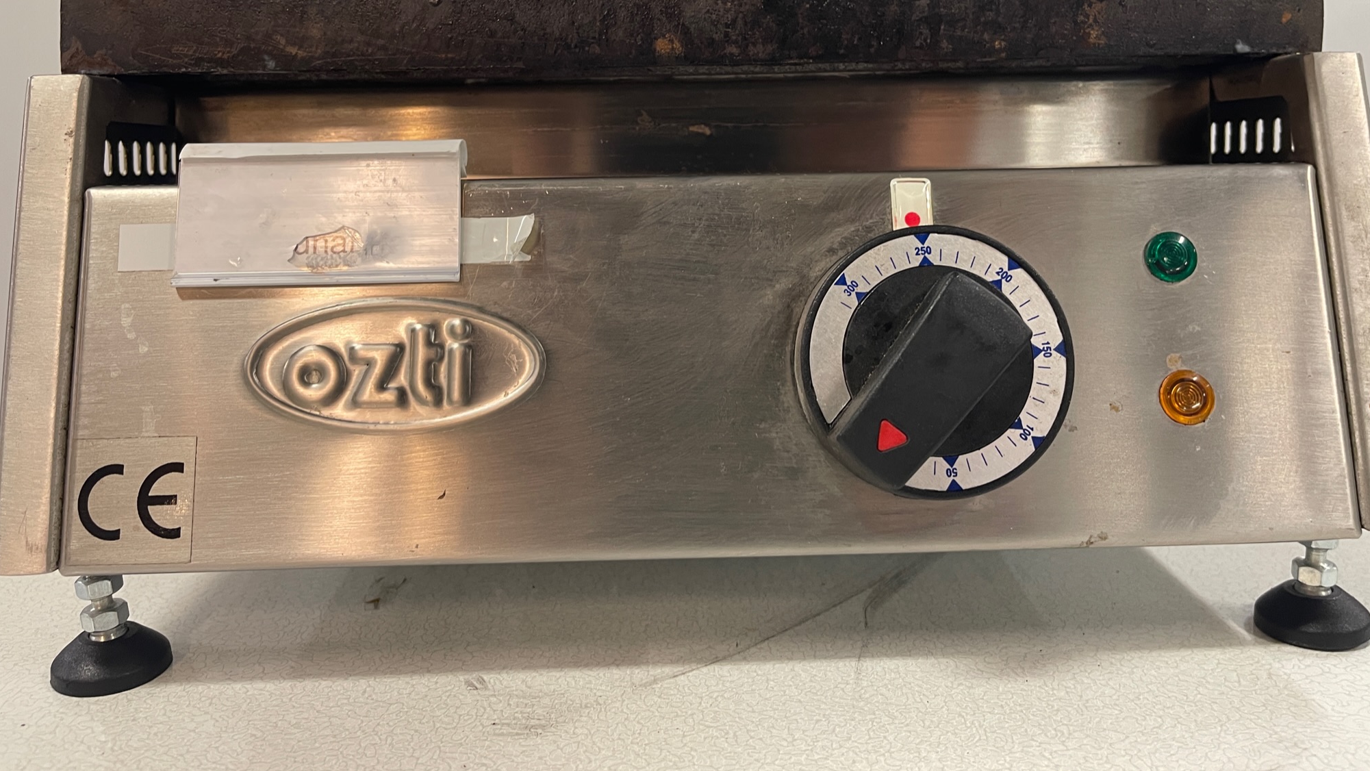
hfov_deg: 66.1
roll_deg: +1.3
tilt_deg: -6.1
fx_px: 1054
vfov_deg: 39.7
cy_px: 252
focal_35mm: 29
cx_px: 697
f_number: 1.6
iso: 200
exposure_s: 1/50
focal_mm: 5.1
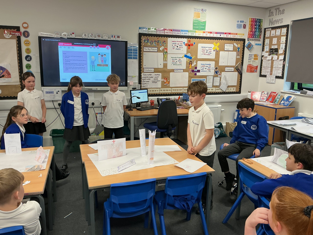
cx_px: 156
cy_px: 118
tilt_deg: -12.9
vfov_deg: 48.2
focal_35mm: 29
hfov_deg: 61.7
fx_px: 262
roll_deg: -1.1
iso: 80
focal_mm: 3
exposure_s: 1/60
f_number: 1.8
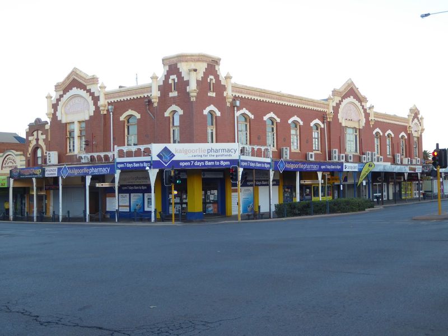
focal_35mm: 46
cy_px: 168
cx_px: 224
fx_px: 595
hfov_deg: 41.2
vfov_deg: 31.5
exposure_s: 1/60
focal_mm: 7.8
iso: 125
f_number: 3.9
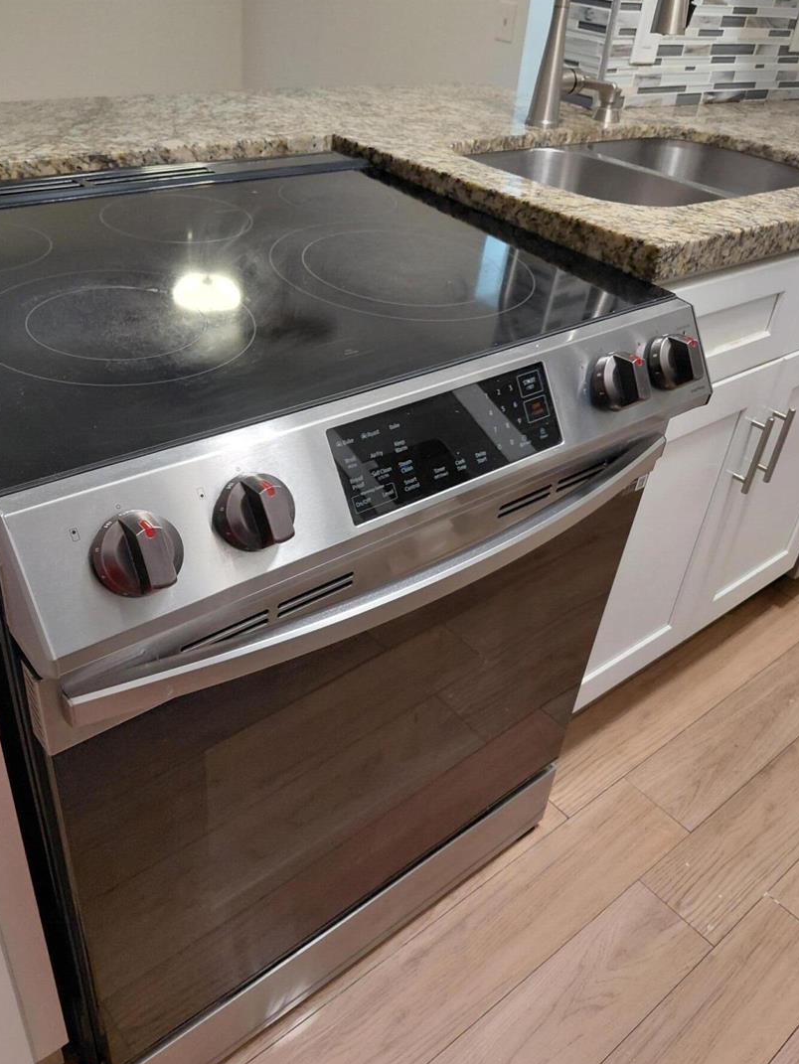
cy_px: 525
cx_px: 377
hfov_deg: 49.7
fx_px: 861
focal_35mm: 28
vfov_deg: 63.4
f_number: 1.8
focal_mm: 4.69
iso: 400
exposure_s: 1/30
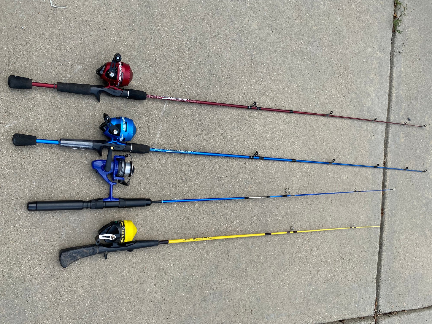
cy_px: 162
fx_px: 324
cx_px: 216
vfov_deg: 53.1
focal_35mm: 26
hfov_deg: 67.3
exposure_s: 1/715
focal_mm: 4.25
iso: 32
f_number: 1.8
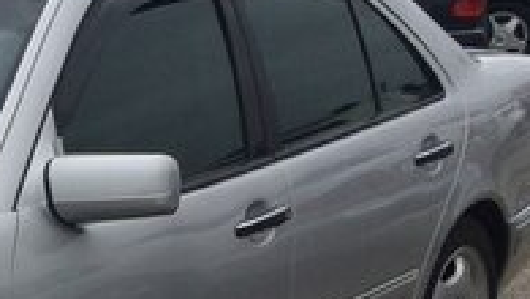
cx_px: -177
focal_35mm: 107
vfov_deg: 11.0
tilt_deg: -17.8
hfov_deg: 18.5
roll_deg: +2.7
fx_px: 1505
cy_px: 420
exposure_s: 1/3165
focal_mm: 4.15
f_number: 2.2
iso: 32
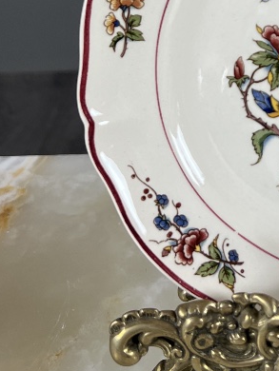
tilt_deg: -27.5
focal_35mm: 80
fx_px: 859
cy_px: 7
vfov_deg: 23.5
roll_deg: +1.0
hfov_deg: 17.3
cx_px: 362
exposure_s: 1/115
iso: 32
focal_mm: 5.7
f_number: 1.5
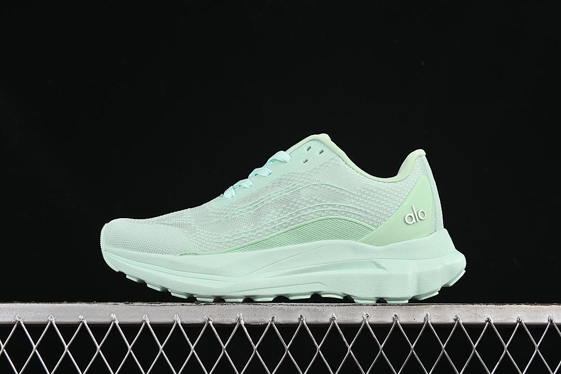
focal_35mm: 75
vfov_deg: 18.2
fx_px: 1169
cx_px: 280
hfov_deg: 27.0
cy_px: 187
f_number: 8
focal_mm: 50
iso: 160
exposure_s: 1/80
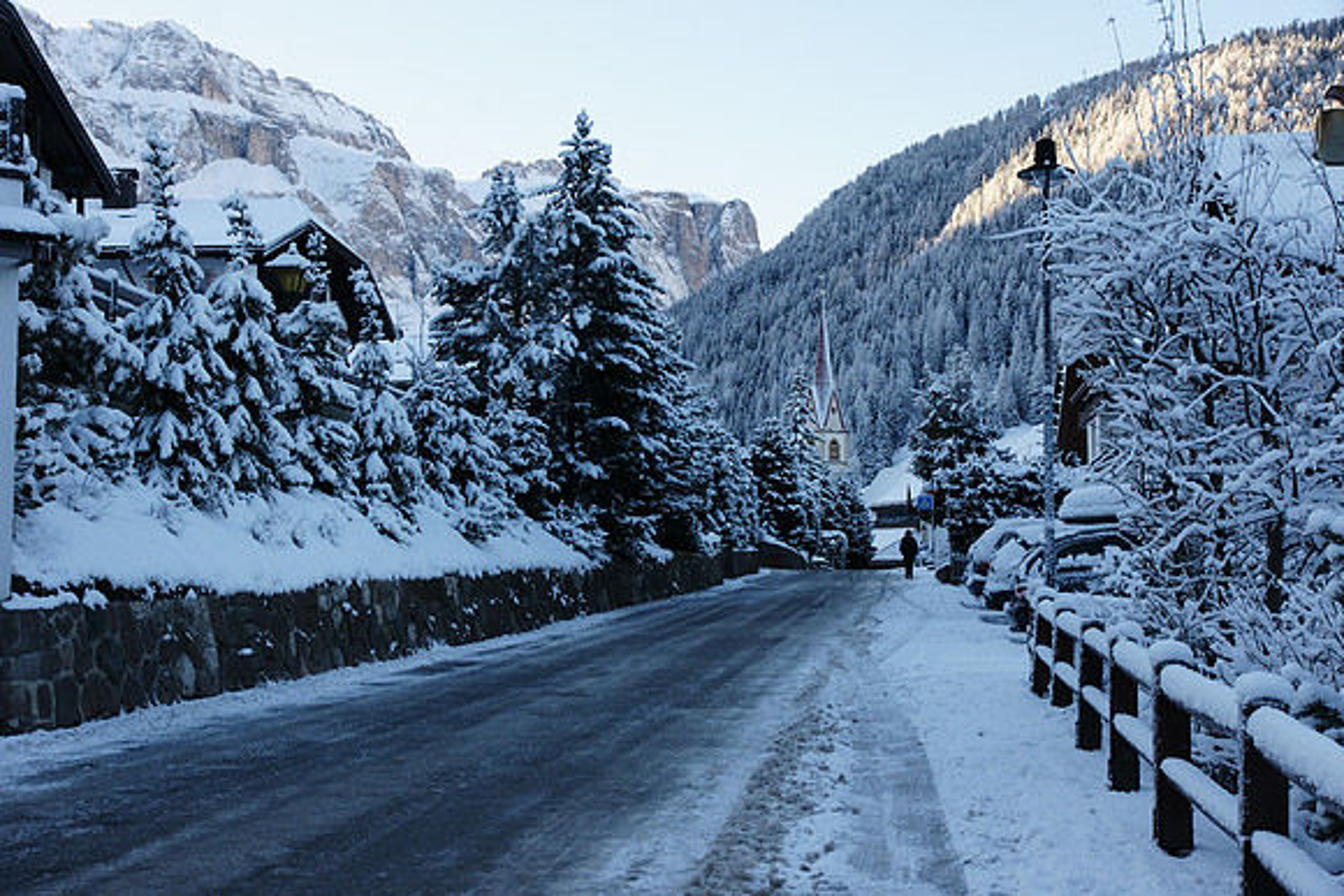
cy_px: 448
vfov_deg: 25.8
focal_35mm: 52
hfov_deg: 37.8
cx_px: 672
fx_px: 1960
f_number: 6.3
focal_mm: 35
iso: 200
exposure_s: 1/125
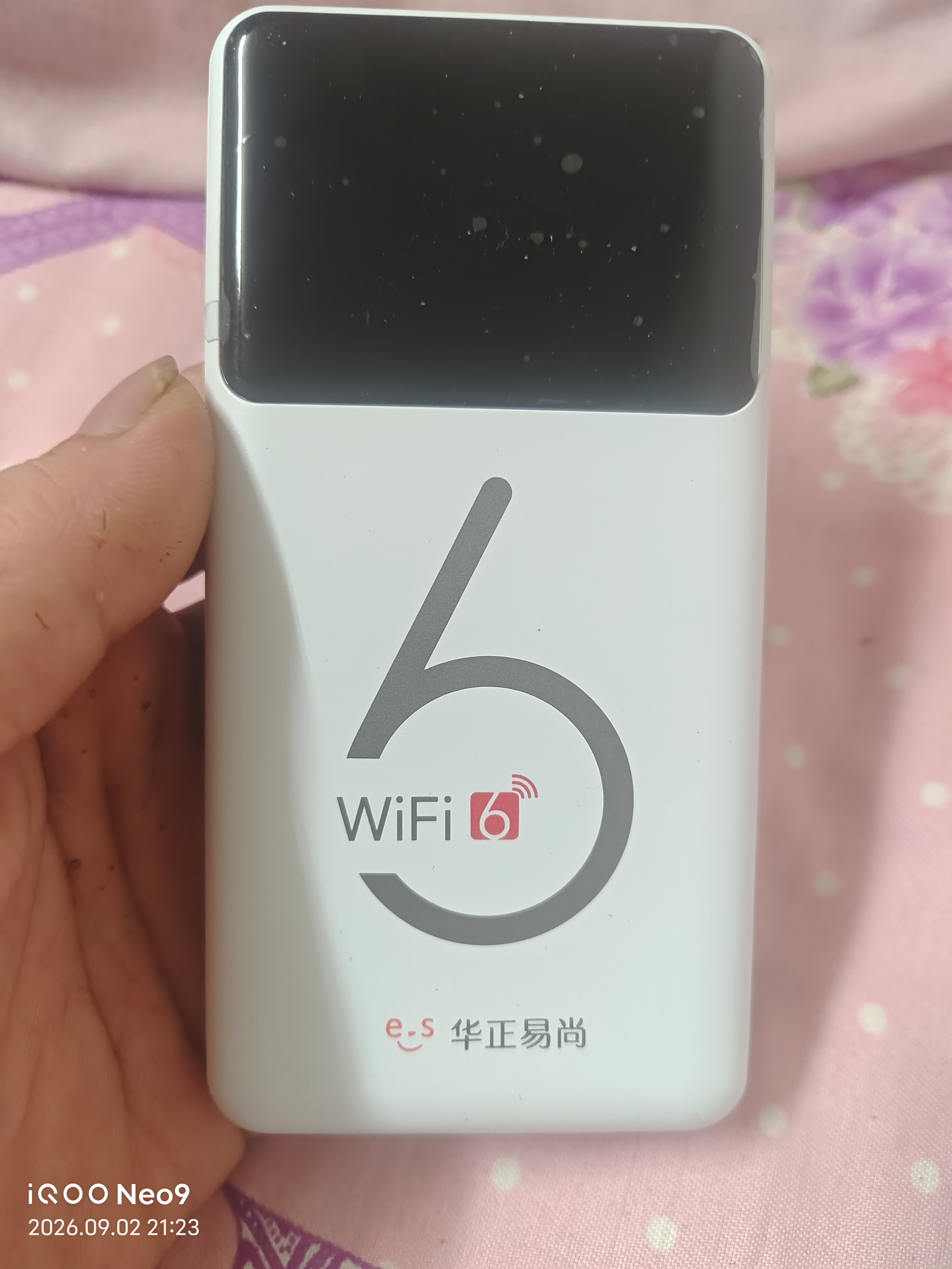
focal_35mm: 23
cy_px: 634
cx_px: 476
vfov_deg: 73.9
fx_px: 843
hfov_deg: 58.9
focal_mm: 5.56
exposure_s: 1/100
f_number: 1.88
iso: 1853
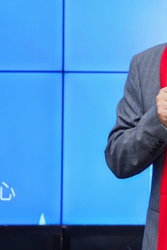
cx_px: 200
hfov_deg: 7.0
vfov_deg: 10.5
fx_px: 1356
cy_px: 63
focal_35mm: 195
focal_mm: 66.3
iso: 400
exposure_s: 1/161
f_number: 4
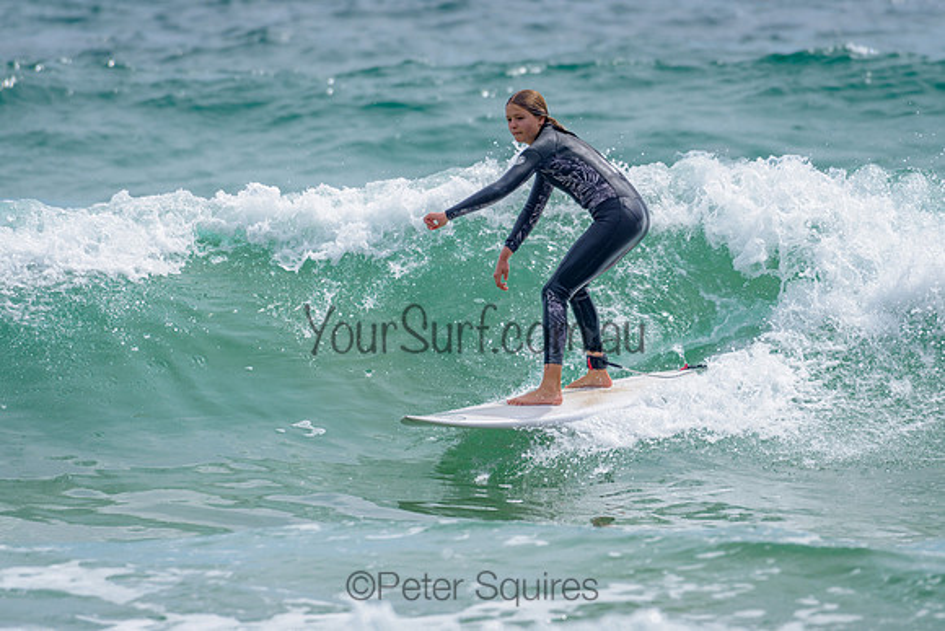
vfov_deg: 2.5
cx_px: 527
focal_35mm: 551
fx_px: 14475
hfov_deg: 3.7
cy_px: 312
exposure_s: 1/2000
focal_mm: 450
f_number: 5.6
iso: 125
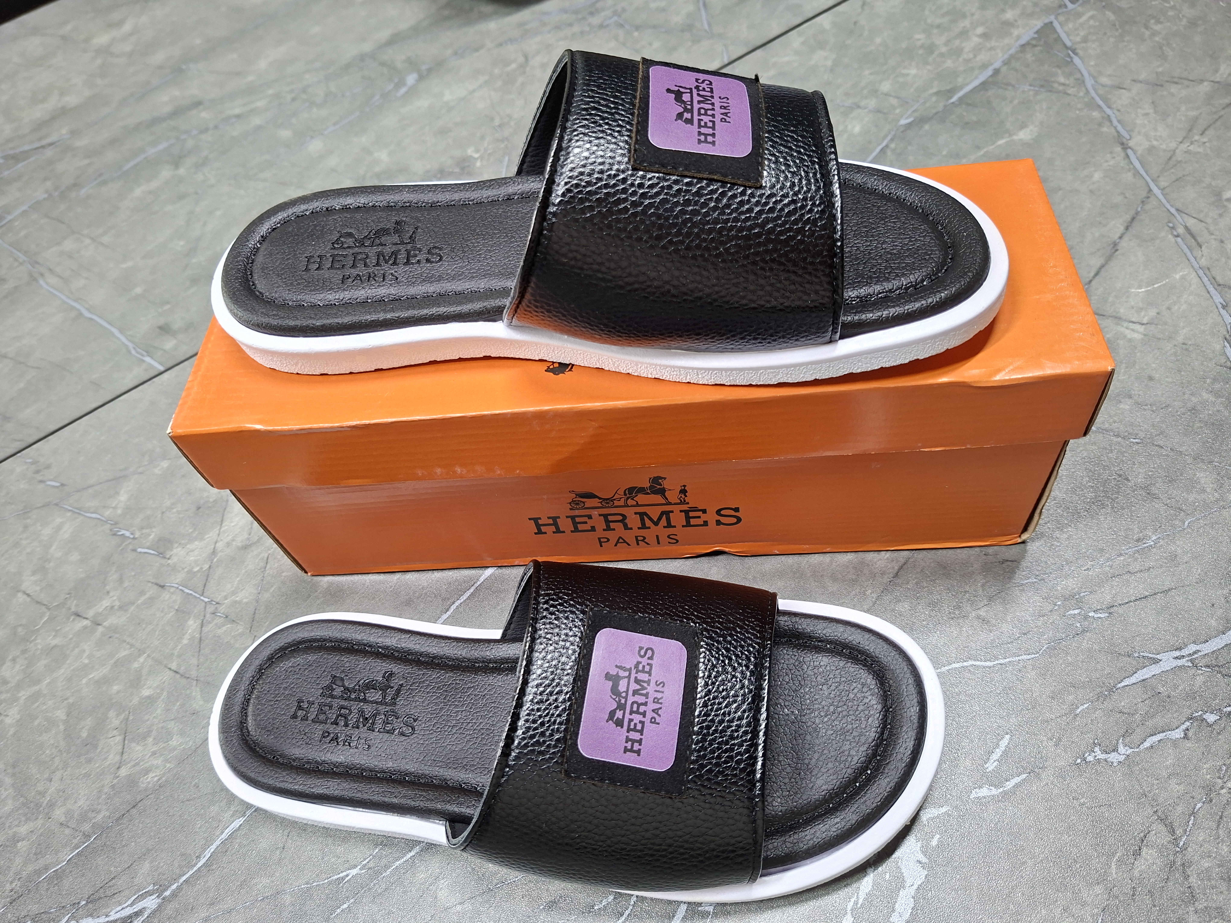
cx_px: 616
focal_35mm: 23
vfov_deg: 58.9
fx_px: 818
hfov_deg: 73.9
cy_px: 462
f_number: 1.8
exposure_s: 1/100
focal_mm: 5.54
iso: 250
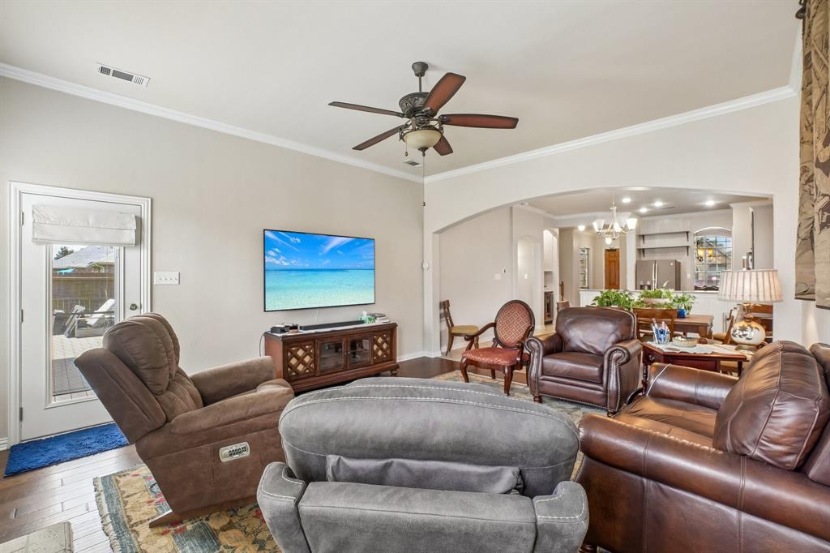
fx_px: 346
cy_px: 276
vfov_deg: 77.3
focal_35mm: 15
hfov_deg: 100.4
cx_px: 415
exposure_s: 1/10
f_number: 8
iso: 400
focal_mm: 10
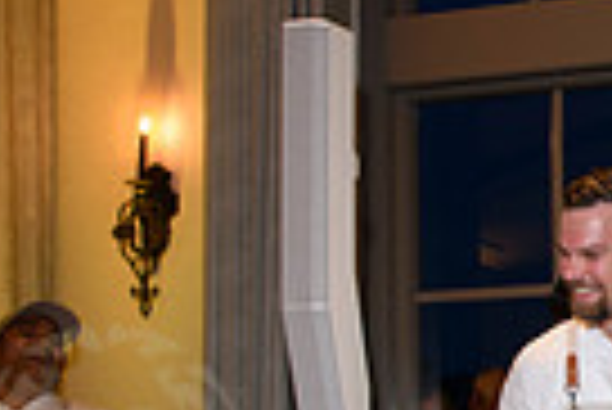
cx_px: 909
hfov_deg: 20.5
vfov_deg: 15.6
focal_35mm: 85
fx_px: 1447
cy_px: 462
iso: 640
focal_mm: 20
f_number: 5.6
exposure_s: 1/40
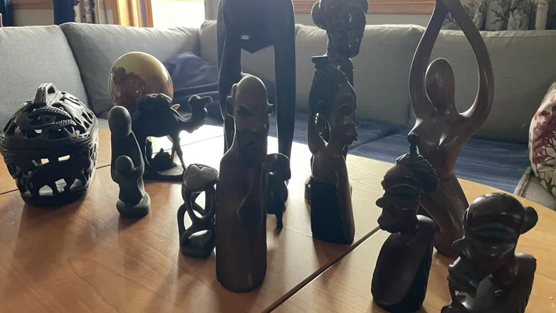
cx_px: 280
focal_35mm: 29
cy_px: 177
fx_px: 428
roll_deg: -0.7
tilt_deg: -20.1
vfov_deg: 40.1
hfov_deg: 66.0
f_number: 1.6
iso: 200
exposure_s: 1/60
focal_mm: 4.2
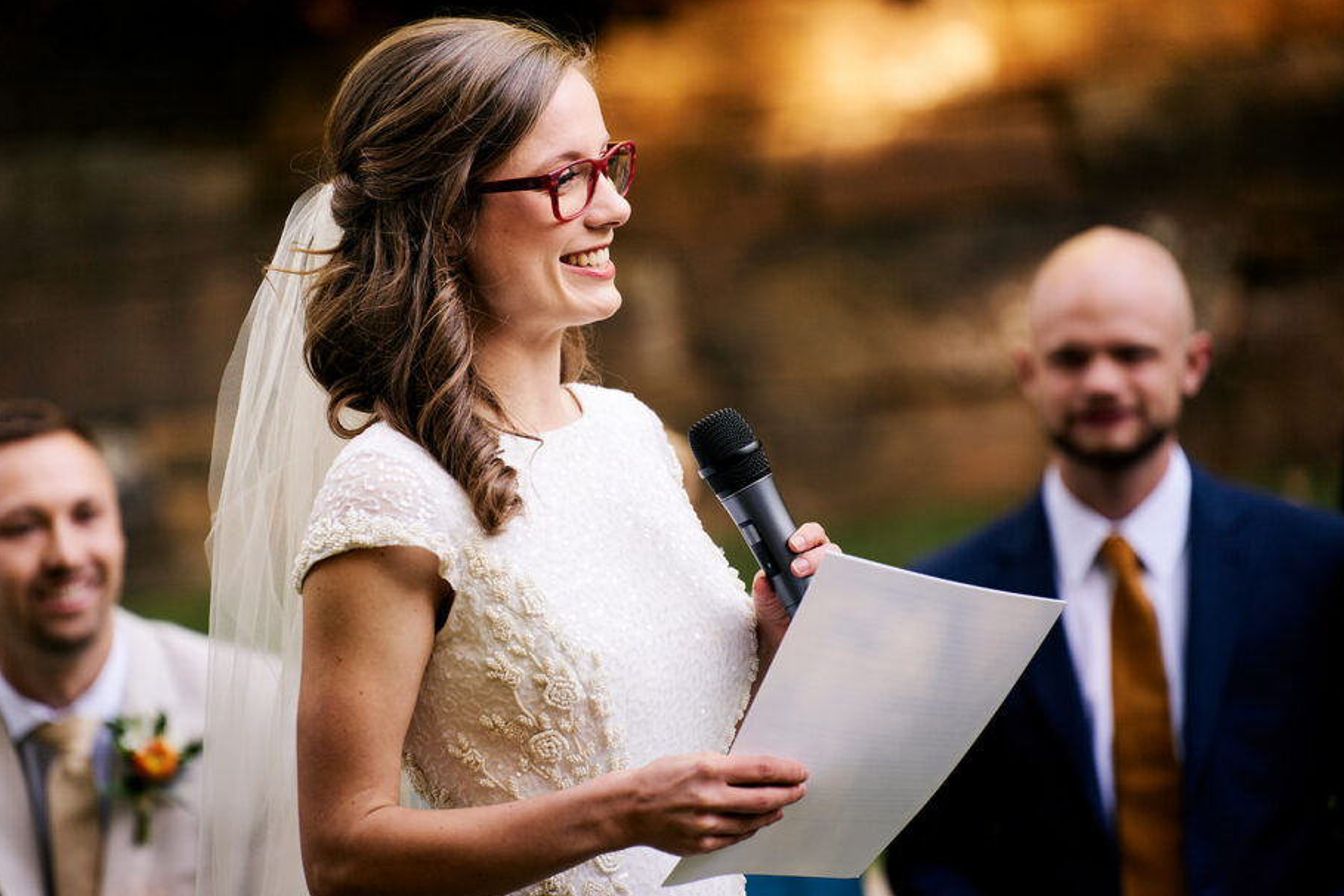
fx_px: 6309
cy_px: 475
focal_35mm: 169
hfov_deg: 12.2
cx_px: 618
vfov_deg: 8.1
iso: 160
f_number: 2.8
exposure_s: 1/250
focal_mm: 150
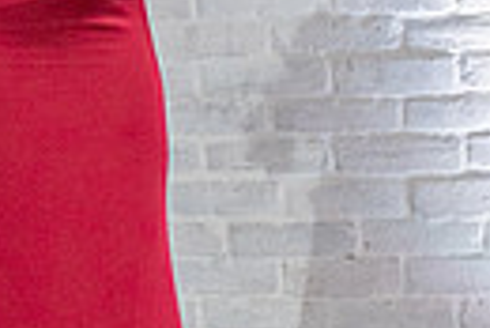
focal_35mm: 312
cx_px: 769
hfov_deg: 6.5
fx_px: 4251
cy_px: -74
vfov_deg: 4.4
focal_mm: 70
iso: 1600
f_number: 2.8
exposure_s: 1/320
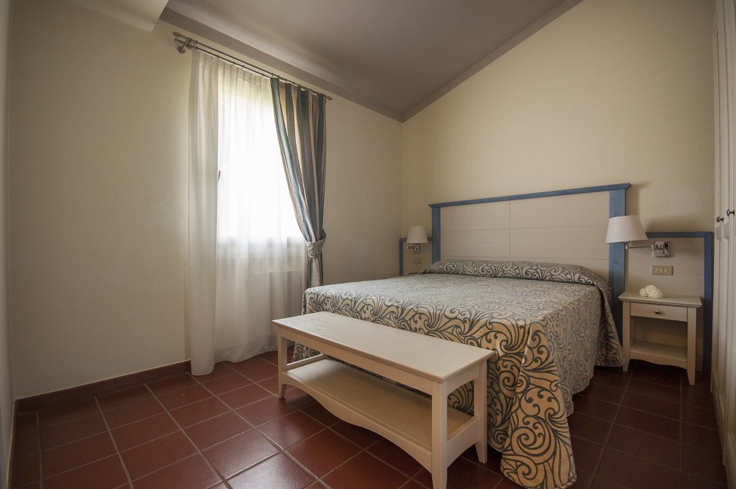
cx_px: 368
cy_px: 244
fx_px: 306
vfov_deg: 77.2
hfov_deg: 100.5
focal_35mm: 15
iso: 500
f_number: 5.6
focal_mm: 10
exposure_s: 1/50
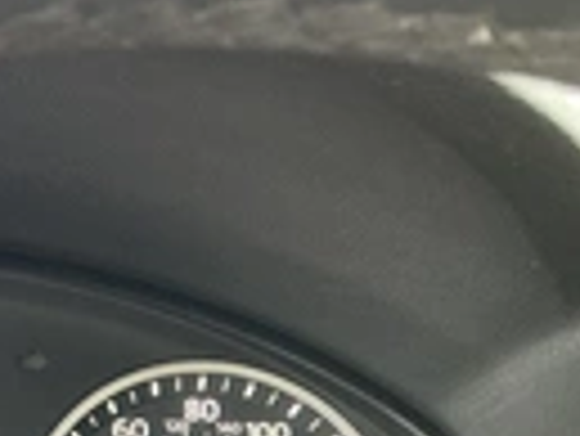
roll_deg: -0.8
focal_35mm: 87
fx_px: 1459
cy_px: 418
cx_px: -225
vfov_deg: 16.7
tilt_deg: -17.3
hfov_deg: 20.1
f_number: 1.8
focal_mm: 3
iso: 160
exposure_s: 1/60
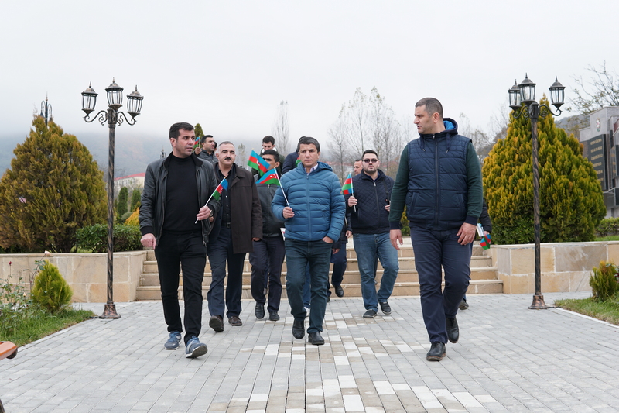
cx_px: 310
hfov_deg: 43.6
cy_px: 206
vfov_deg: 29.9
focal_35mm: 45
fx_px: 774
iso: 100
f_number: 4
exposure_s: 1/200
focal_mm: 30
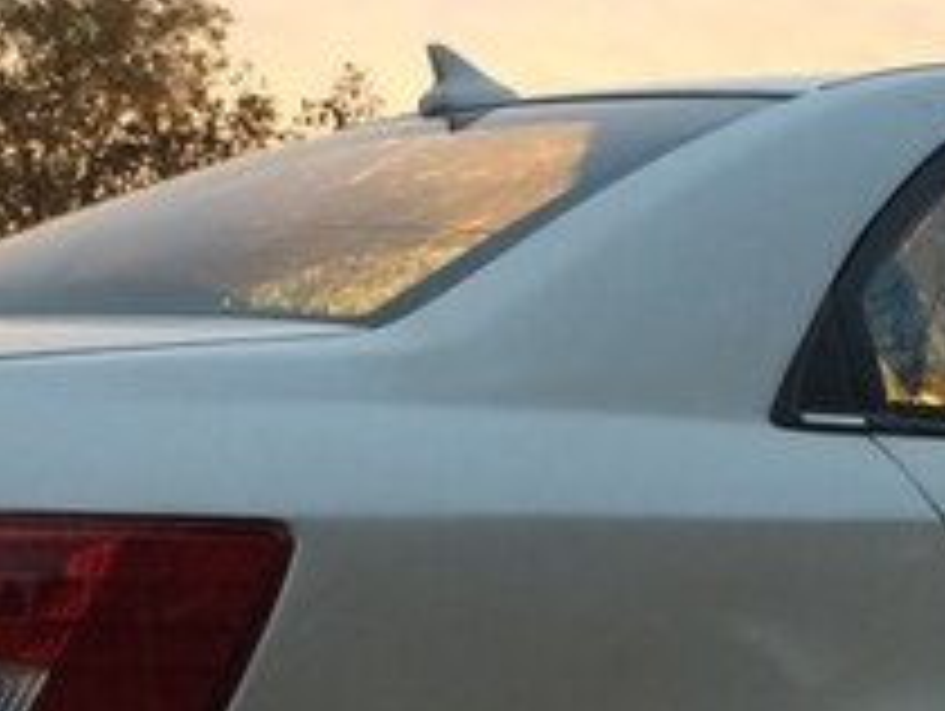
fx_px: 2487
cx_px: 976
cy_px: 821
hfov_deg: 20.7
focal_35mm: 91
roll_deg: -0.9
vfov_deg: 15.7
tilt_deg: -4.6
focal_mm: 4.15
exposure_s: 1/33
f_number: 2.2
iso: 40
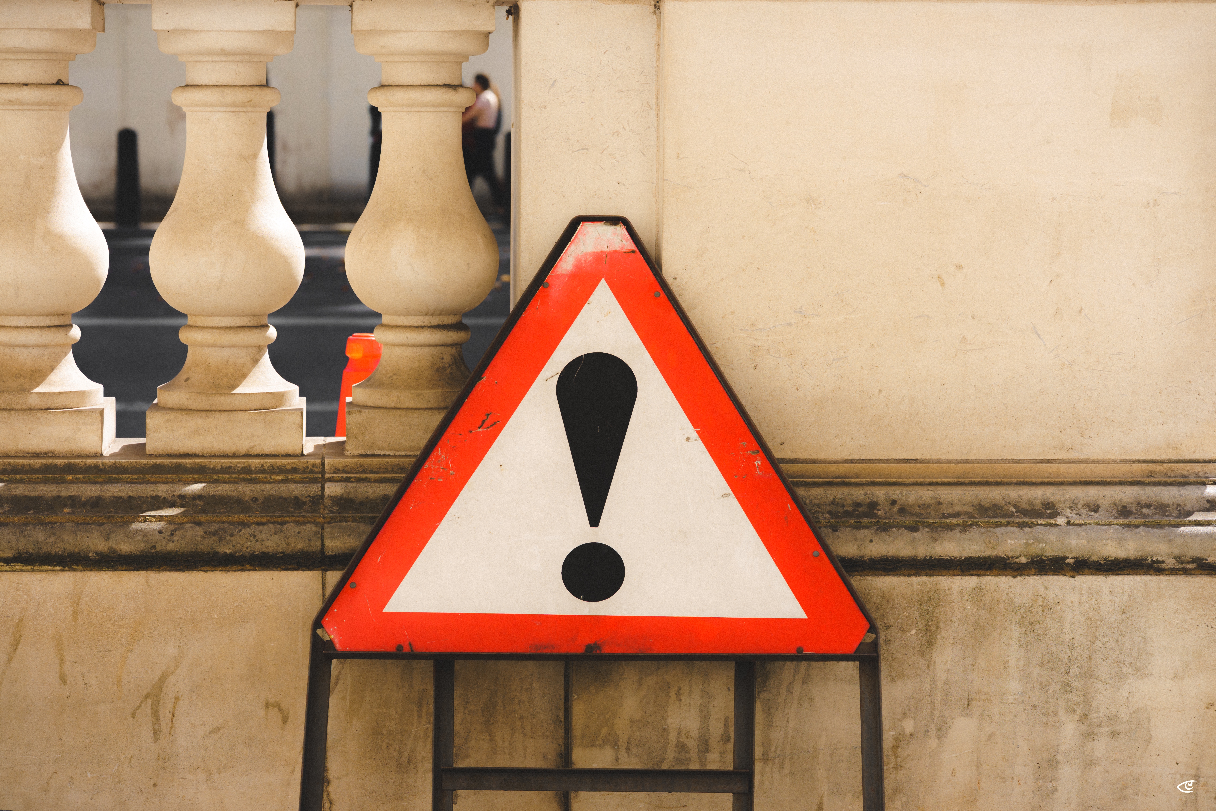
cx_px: 608
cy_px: 406
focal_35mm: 90
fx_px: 3040
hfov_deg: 22.6
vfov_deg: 15.2
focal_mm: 90
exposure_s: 1/250
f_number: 7.1
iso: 100
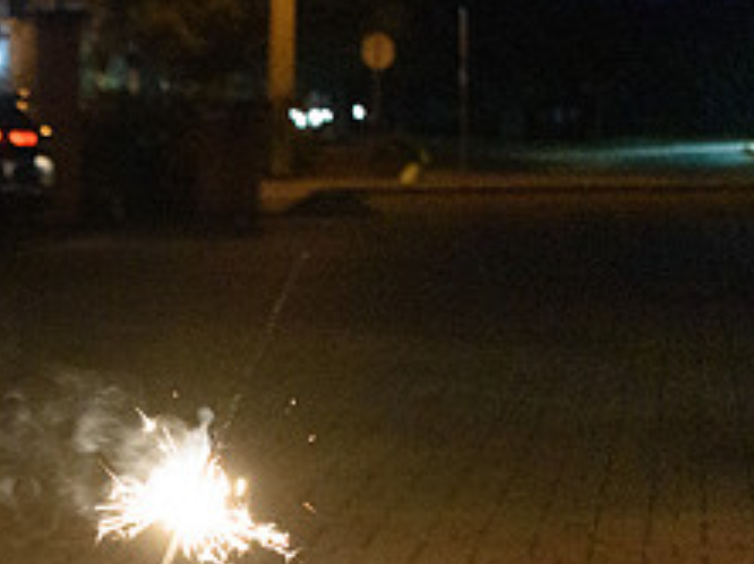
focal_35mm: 117
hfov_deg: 16.1
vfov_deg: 12.4
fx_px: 2546
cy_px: 644
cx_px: -194
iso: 9000
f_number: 4.2
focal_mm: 31
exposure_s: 1/60
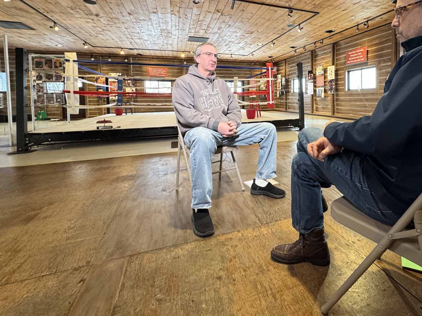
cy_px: 107
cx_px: 266
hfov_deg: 82.9
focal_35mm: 19
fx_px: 232
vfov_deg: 66.9
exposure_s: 1/60
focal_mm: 2.22
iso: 200
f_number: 2.2
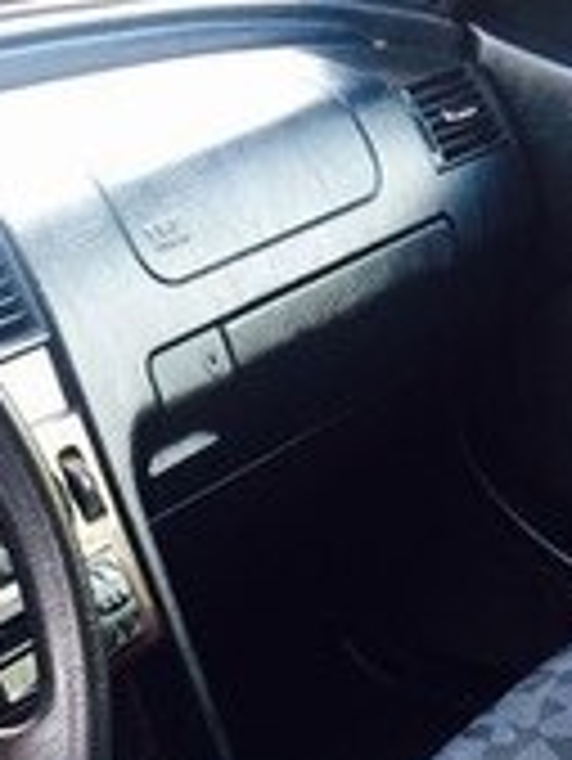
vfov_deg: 20.8
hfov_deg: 17.0
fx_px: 1870
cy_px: 1007
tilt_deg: -33.5
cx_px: 0
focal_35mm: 85
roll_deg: +3.6
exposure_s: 1/33
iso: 50
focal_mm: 4.15
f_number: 2.2
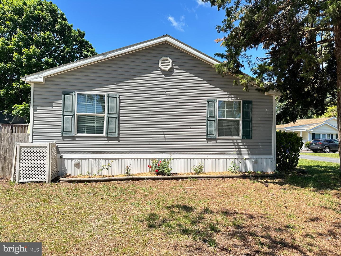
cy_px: 128
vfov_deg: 56.8
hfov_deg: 71.6
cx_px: 170
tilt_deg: +1.2
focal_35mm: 24
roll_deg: -1.5
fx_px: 236
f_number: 1.78
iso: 80
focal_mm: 6.86
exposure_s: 1/1241
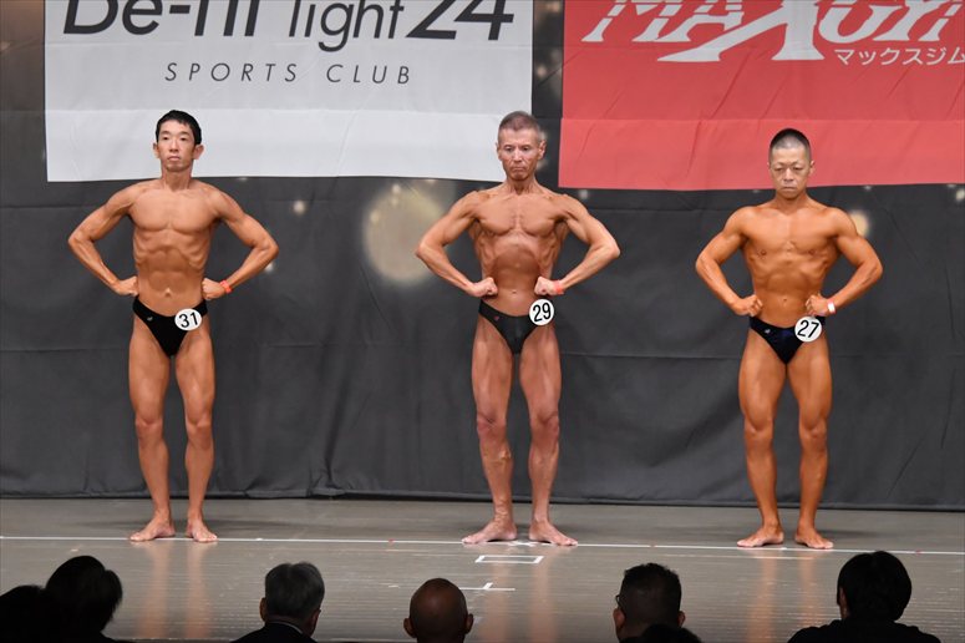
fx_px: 4903
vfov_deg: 7.5
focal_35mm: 183
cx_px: 482
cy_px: 322
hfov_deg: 11.2
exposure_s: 1/400
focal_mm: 122
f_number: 5.6
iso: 5000
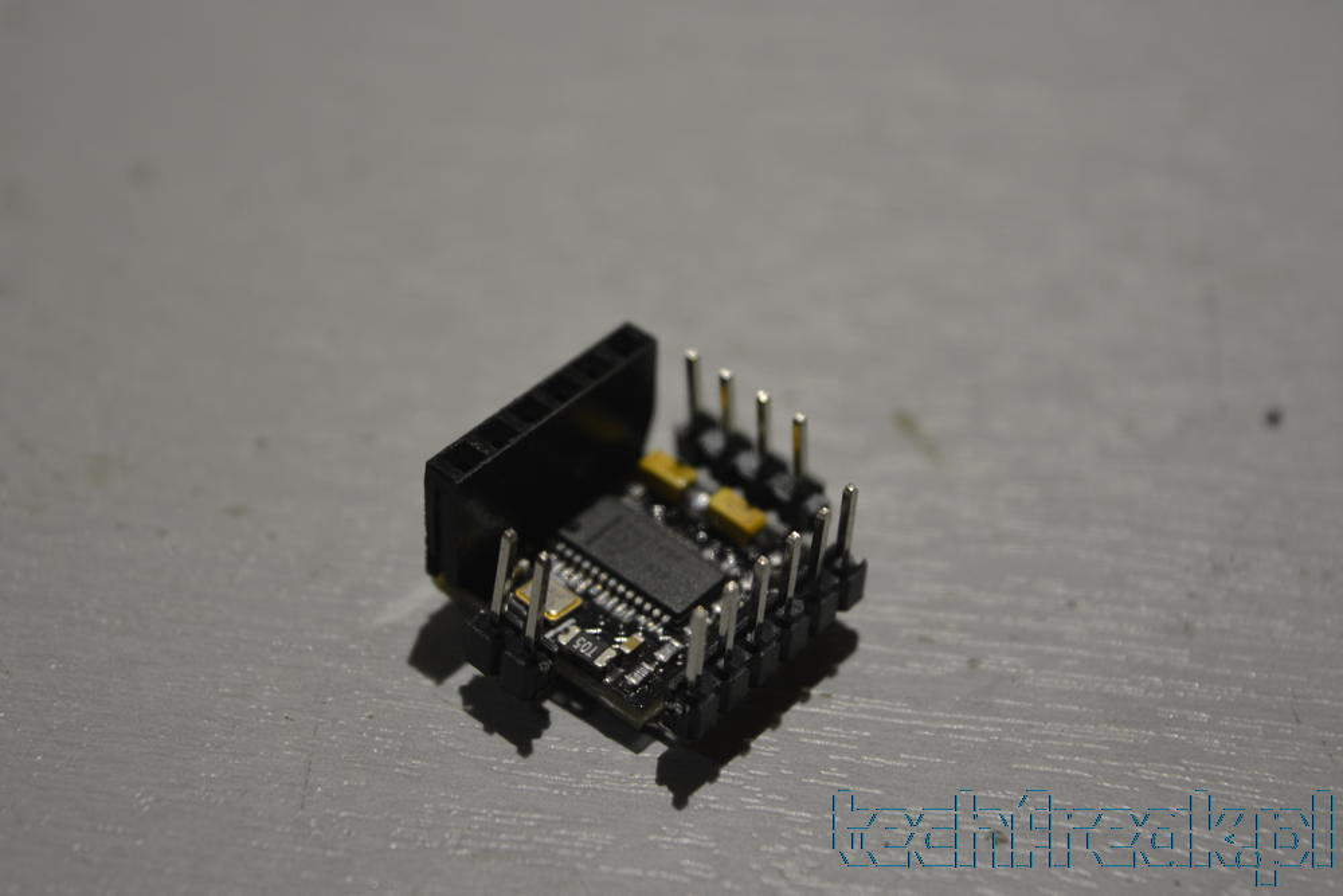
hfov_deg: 24.6
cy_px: 448
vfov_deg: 16.6
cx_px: 672
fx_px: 3078
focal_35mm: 82
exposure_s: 1/60
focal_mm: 55
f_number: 5.6
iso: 560
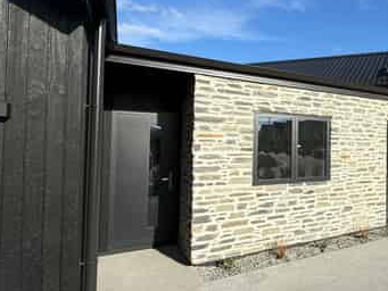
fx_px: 303
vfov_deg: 51.4
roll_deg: -0.9
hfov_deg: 57.1
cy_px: 138
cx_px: 342
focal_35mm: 27
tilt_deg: +1.0
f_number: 2.2
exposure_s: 1/2976
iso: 50
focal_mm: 2.22
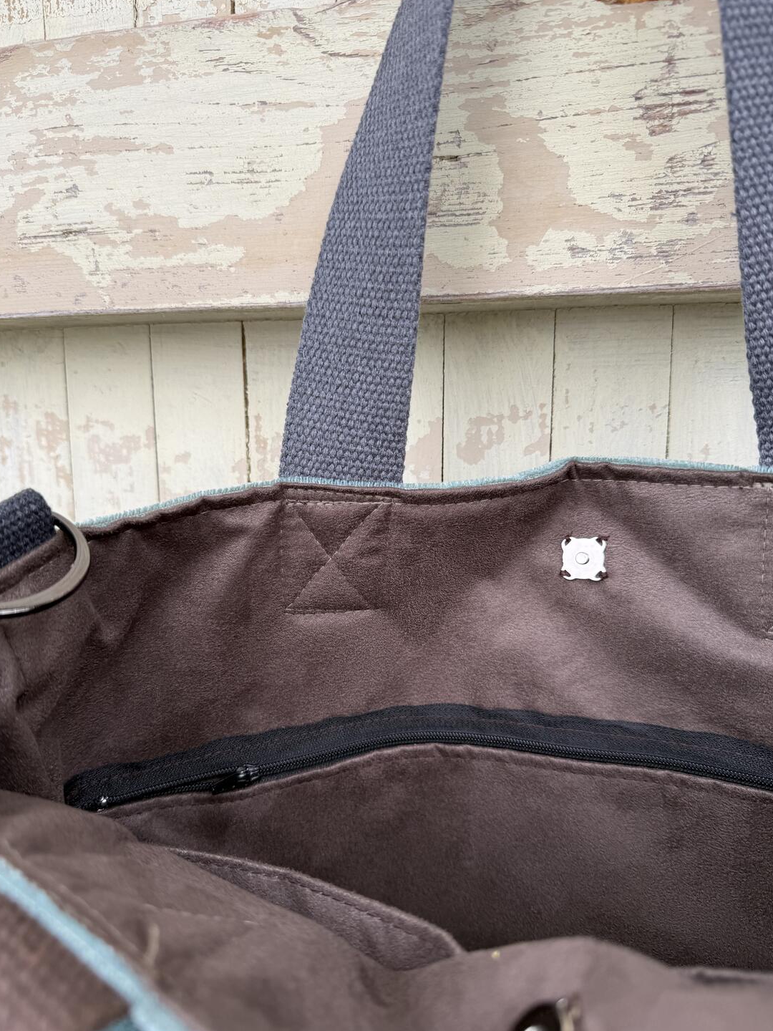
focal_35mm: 25
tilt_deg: -16.1
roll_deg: +2.5
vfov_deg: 69.4
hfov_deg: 54.9
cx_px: 373
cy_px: 532
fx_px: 744
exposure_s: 1/217
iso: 64
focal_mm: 6.76
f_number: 1.78
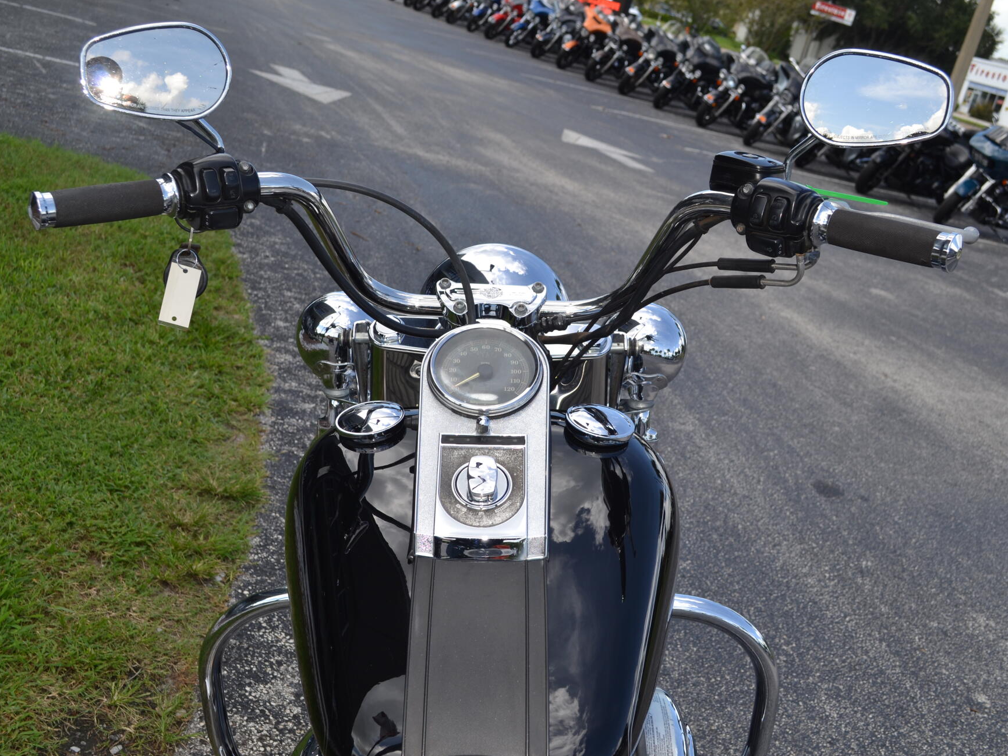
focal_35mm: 40
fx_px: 1165
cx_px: 493
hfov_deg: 46.8
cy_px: 387
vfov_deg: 36.0
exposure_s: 1/200
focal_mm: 24
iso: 100
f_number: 6.3
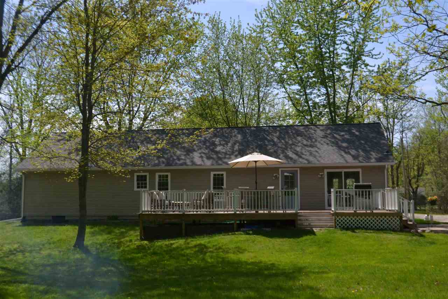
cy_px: 150
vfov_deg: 34.2
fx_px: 485
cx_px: 224
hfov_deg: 49.6
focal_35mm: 39
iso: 1600
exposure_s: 1/4000
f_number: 6.3
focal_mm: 26
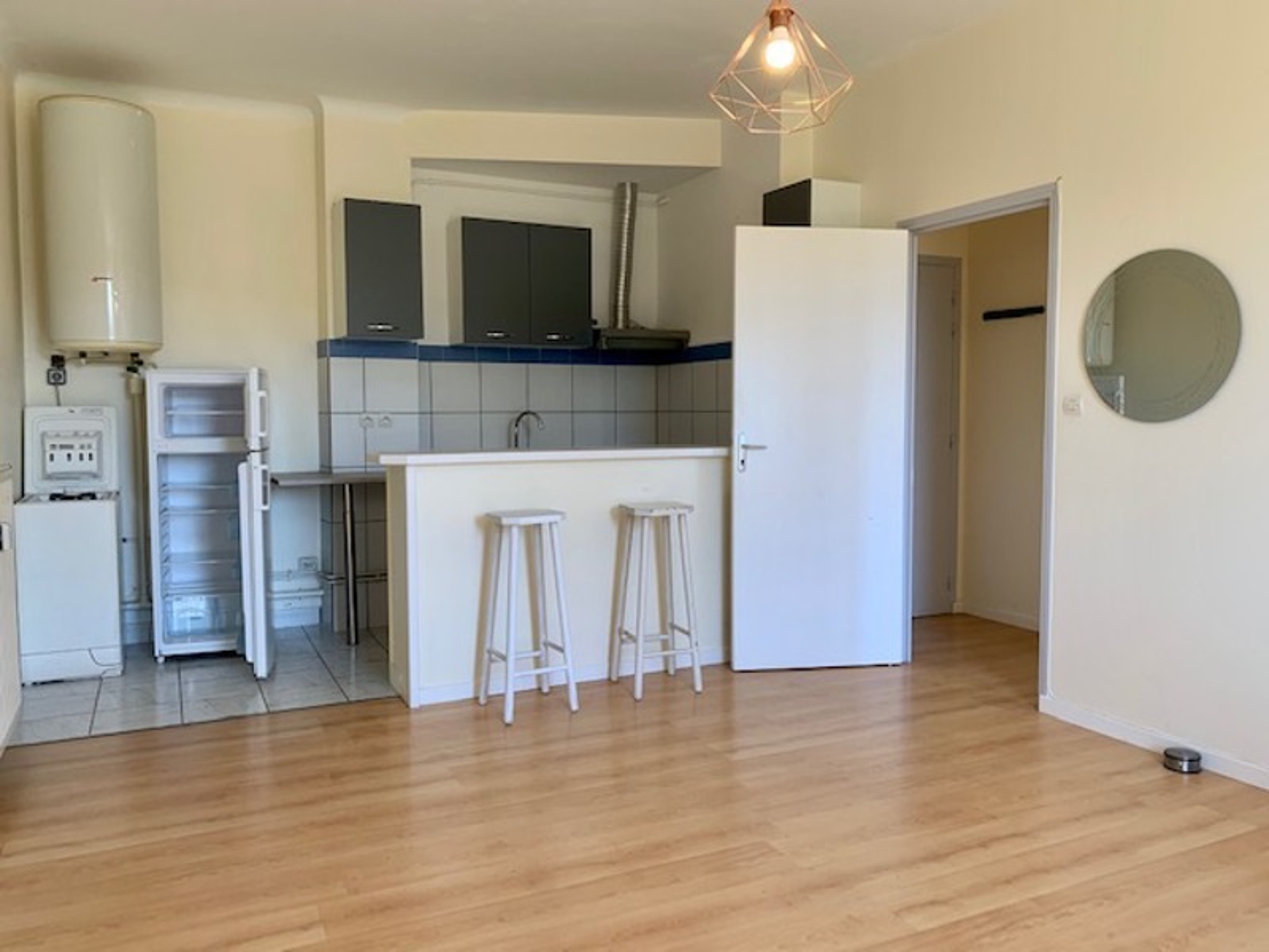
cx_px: 634
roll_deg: -0.1
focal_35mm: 26
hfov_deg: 67.3
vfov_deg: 53.1
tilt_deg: -3.5
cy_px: 476
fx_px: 953
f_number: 1.8
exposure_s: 1/121
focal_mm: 4.25
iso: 80
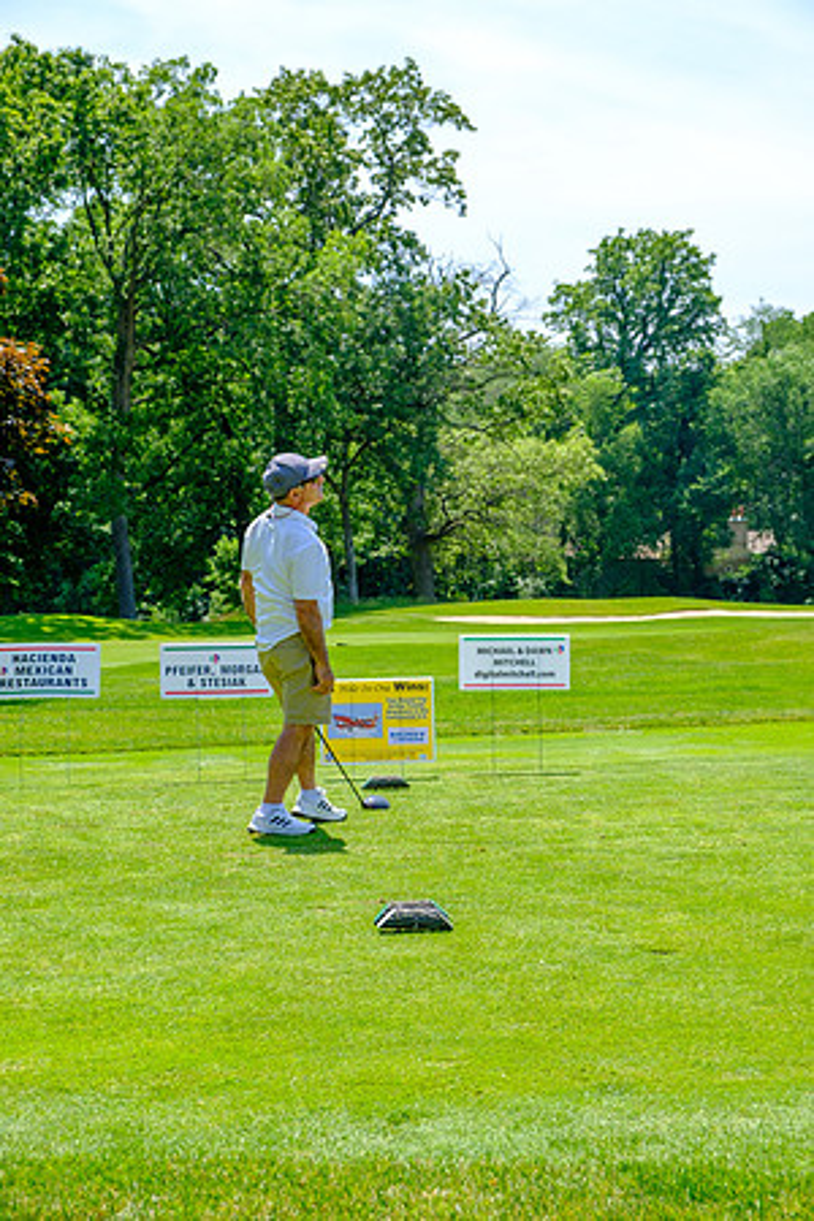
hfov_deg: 20.3
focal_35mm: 67
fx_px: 2272
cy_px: 610
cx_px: 407
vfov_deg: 30.1
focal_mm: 44.4
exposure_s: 1/250
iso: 200
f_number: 6.4
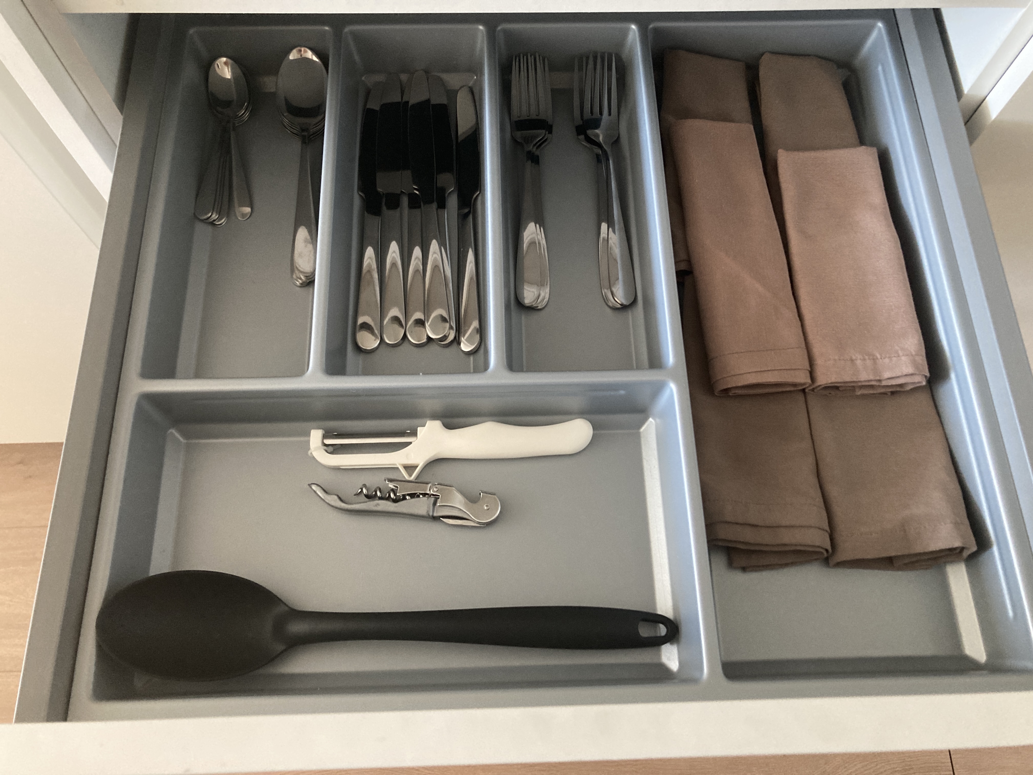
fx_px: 836
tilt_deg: -67.7
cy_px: 388
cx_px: 516
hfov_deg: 63.4
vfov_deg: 49.7
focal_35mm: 28
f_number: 1.8
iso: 400
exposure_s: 1/30
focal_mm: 3.99
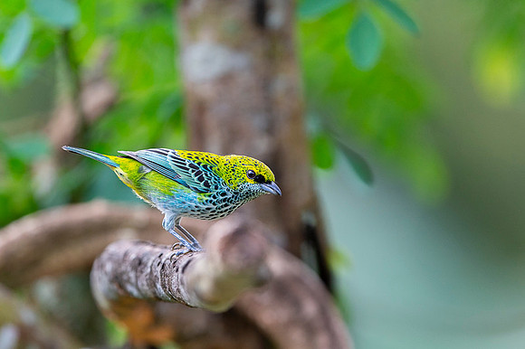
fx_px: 11272
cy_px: 174
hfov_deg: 2.7
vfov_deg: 1.8
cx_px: 245
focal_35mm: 773
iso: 800
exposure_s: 1/500
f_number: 4
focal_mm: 500
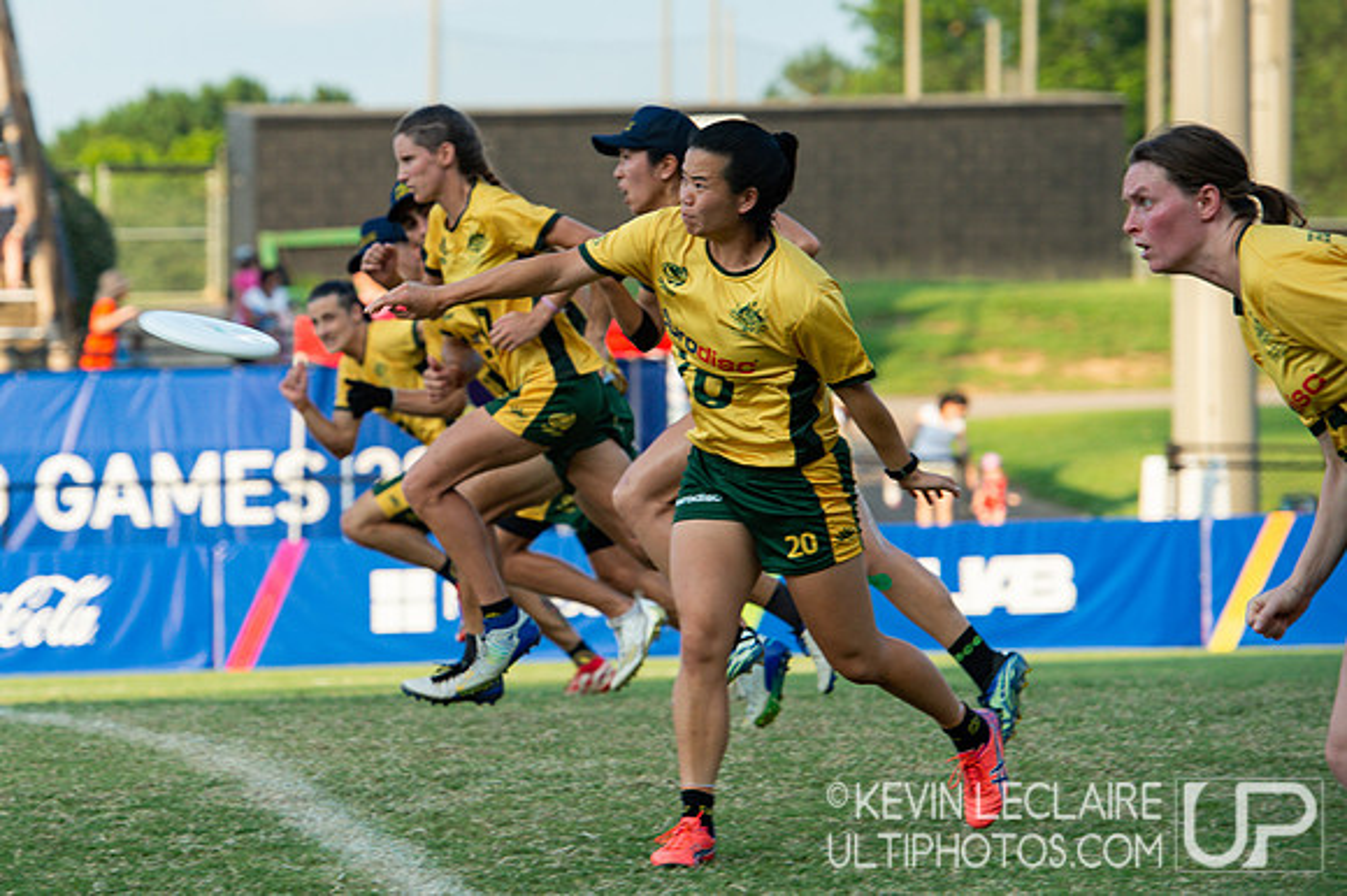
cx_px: 450
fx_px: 8217
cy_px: 429
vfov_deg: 6.2
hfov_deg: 9.4
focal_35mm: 220
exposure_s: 1/1000
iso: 500
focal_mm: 165
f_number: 5
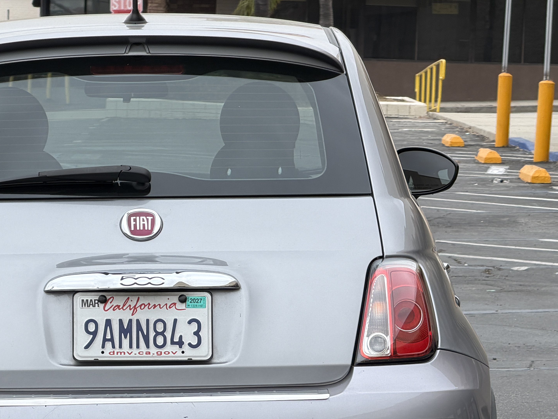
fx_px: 3208
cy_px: 305
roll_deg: -2.0
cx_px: 150
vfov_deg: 7.5
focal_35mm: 199
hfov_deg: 9.9
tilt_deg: -5.0
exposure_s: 1/638
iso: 40
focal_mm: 16.89
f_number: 2.8
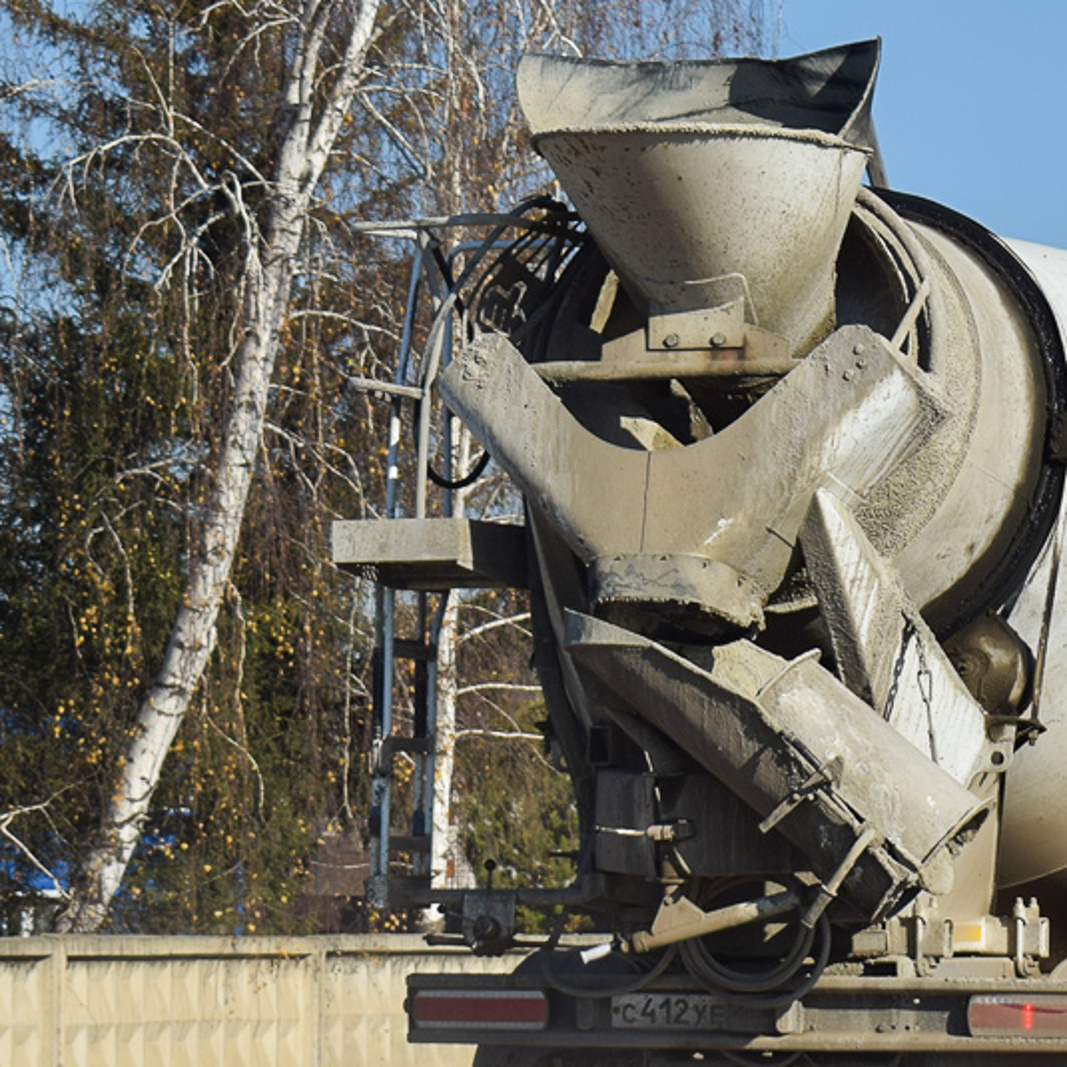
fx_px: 4987
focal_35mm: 143
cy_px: 650
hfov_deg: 12.0
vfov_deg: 12.2
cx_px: 1131
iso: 100
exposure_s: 1/800
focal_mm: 50
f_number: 6.3
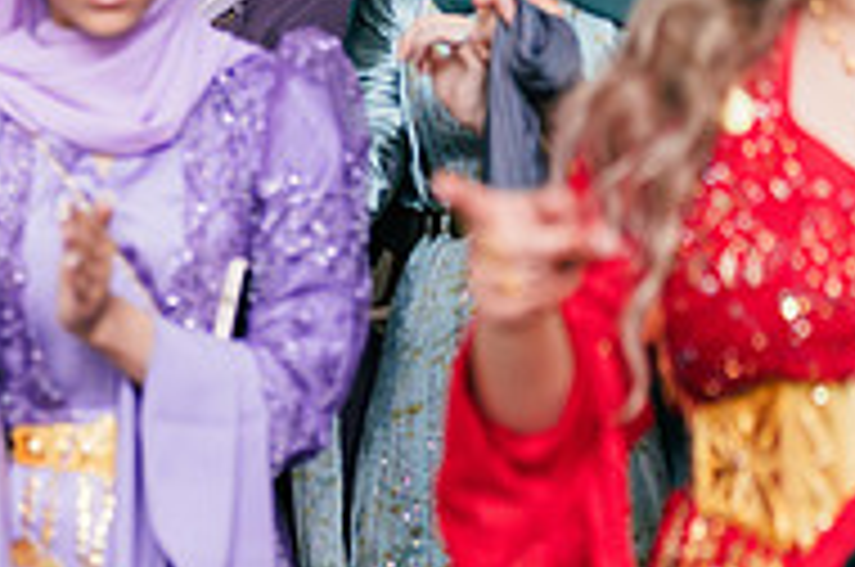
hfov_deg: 13.3
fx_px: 3628
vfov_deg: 8.9
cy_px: 340
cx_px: 63
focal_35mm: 153
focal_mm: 50
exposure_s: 1/250
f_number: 1.4
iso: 250
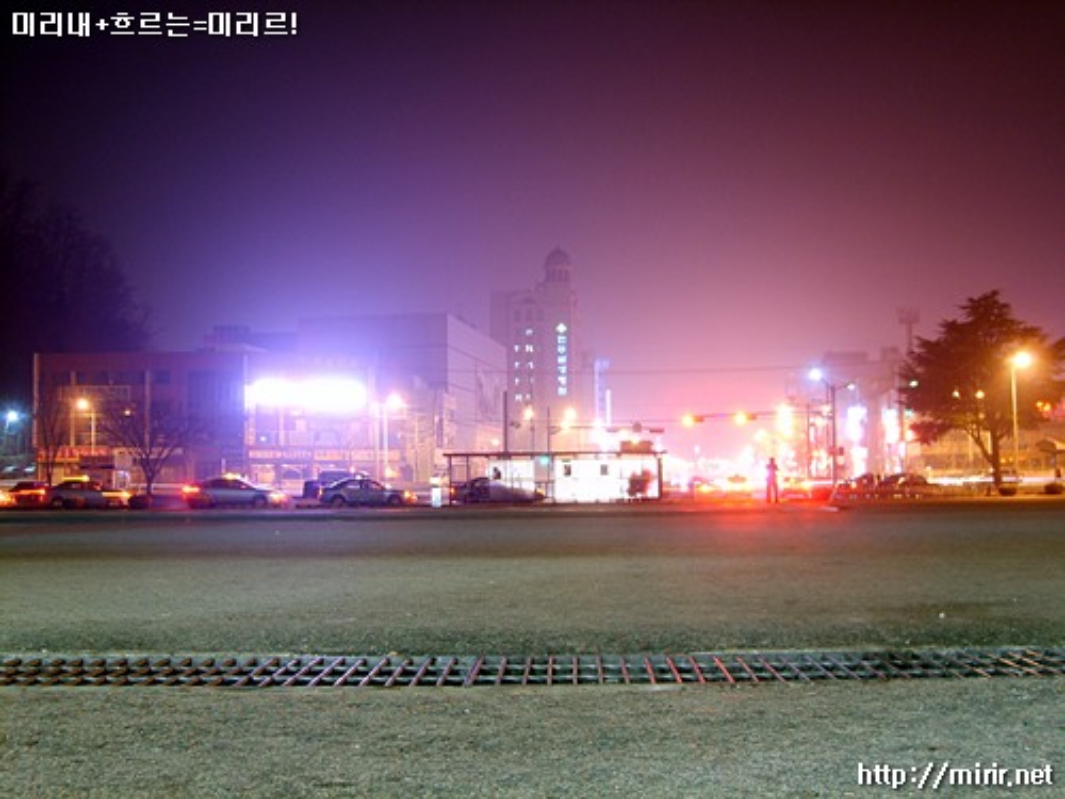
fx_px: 1323
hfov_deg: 43.9
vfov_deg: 33.6
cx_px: 532
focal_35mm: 43
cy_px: 400
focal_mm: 7.2
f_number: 3
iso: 50
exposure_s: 8
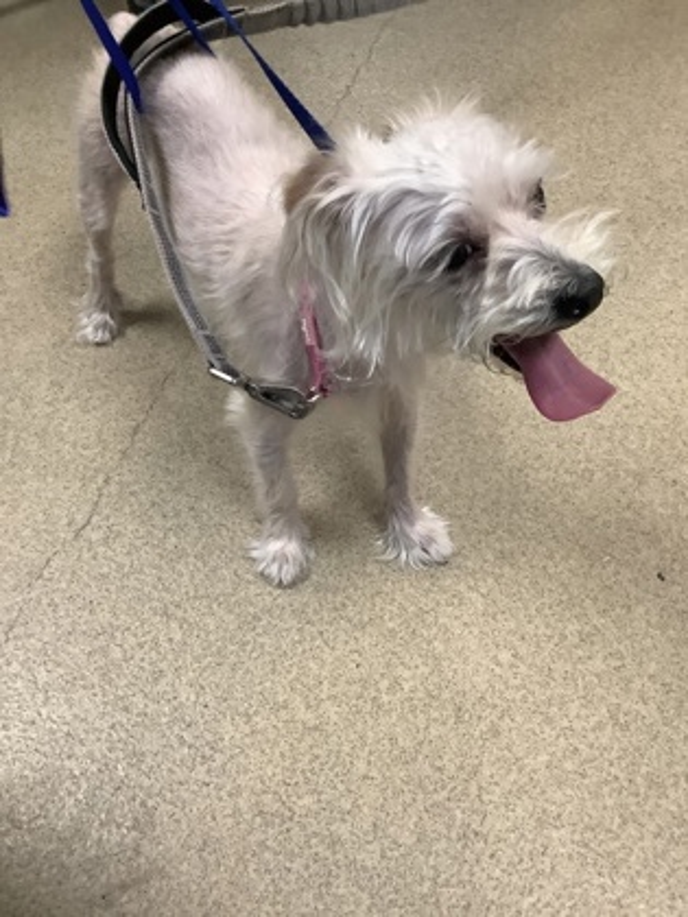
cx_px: 344
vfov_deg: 58.4
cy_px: 458
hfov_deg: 45.4
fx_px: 822
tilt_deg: -54.6
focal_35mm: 31
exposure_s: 1/50
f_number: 2.4
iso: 200
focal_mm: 3.3
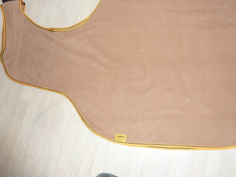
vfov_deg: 45.1
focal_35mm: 31
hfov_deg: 57.9
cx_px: 142
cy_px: 68
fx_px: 211
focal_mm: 4.1
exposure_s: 1/30
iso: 200
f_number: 3.3
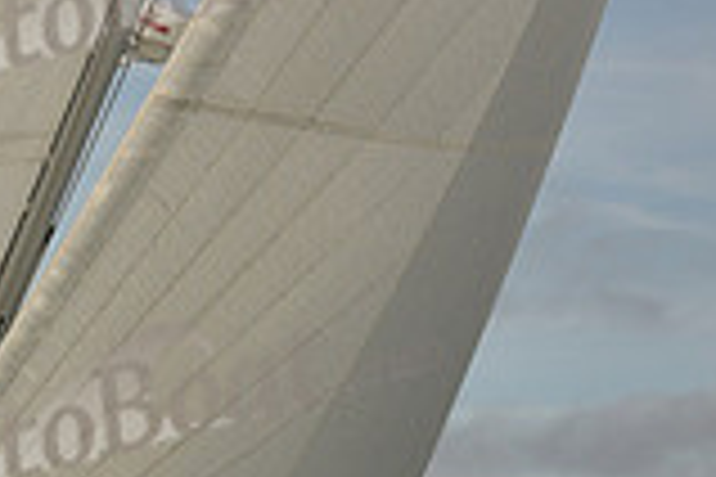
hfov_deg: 7.9
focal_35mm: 256
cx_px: -419
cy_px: 713
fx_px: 5091
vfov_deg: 5.3
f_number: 7.1
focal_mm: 70
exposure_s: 1/1000
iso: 320
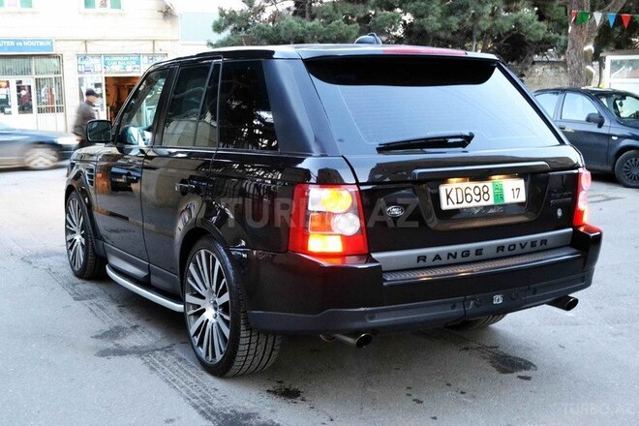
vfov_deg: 36.9
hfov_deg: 53.1
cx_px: 320
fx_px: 639
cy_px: 213
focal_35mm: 36
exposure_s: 1/20
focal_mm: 24
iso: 3200
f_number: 5.6
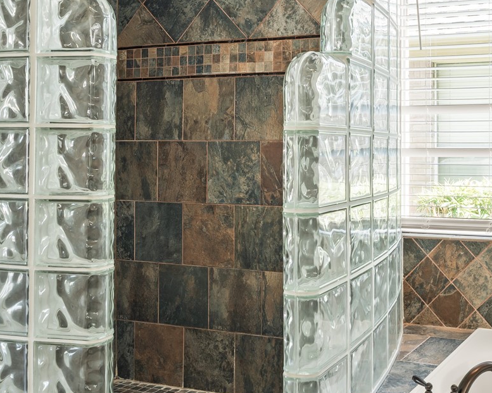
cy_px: 159
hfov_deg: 39.8
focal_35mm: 42
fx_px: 611
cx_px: 466
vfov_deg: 35.5
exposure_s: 1/1.25
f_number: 9
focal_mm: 16
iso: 200
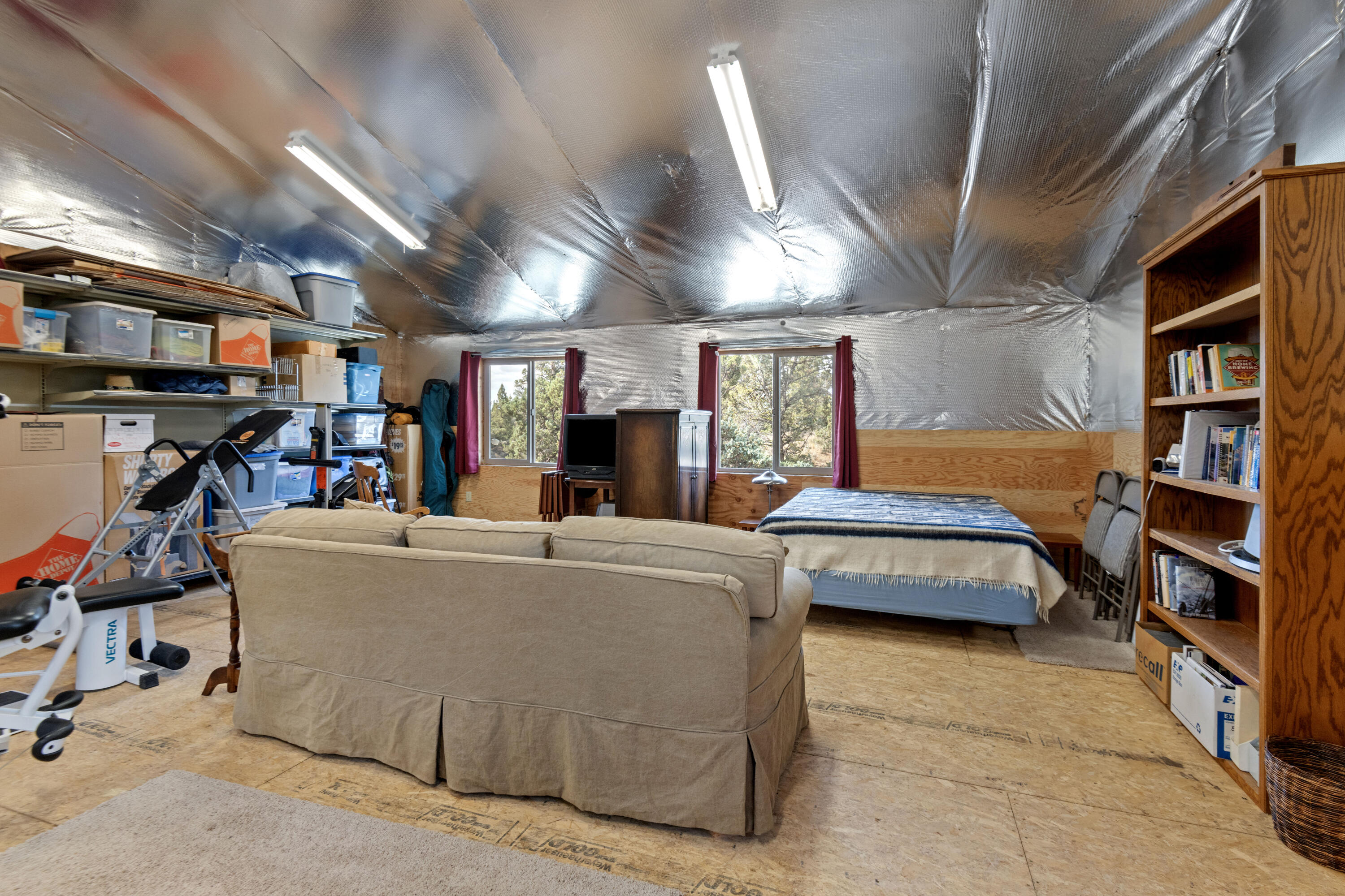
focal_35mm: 16
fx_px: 598
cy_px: 448
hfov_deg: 96.7
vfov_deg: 73.7
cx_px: 672
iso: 200
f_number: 8
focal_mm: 16
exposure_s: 1/13
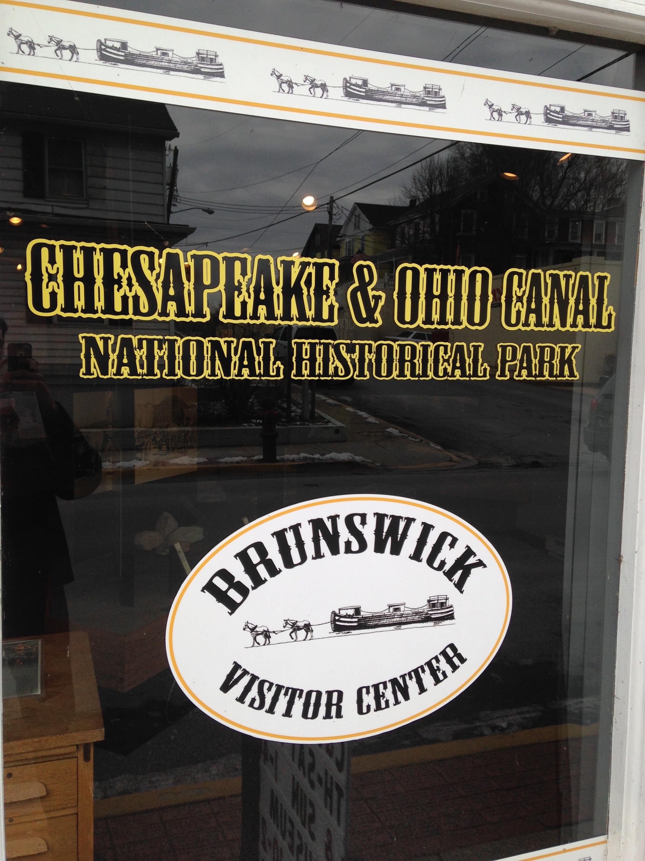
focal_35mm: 33
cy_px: 430
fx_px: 820
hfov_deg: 42.9
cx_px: 322
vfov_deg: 55.4
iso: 50
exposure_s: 1/459
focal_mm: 4.12
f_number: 2.4
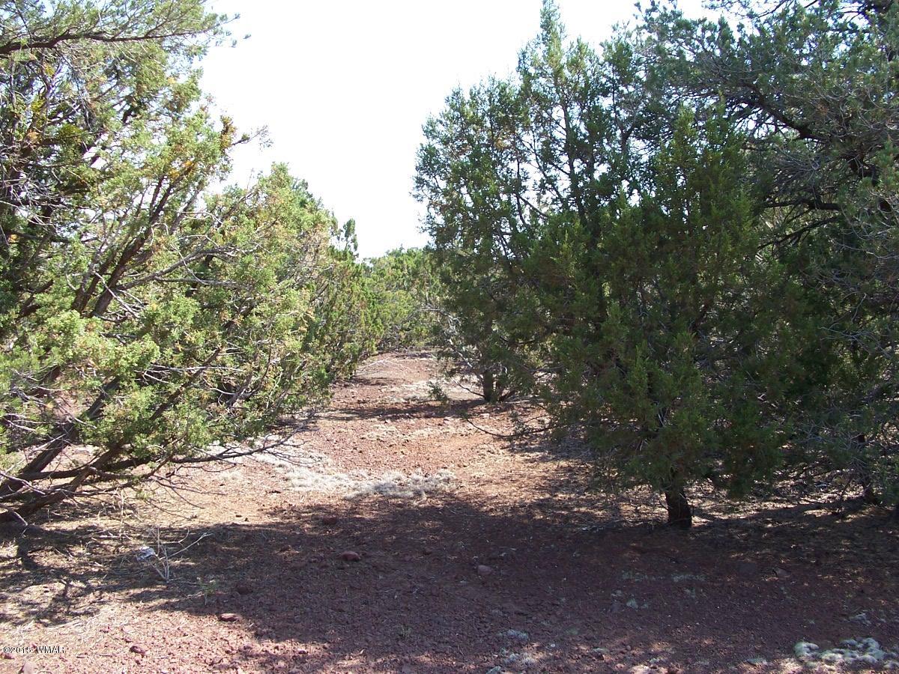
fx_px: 909
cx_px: 450
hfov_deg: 52.6
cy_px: 337
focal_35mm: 35
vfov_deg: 40.7
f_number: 2.8
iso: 80
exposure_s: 1/350
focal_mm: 6
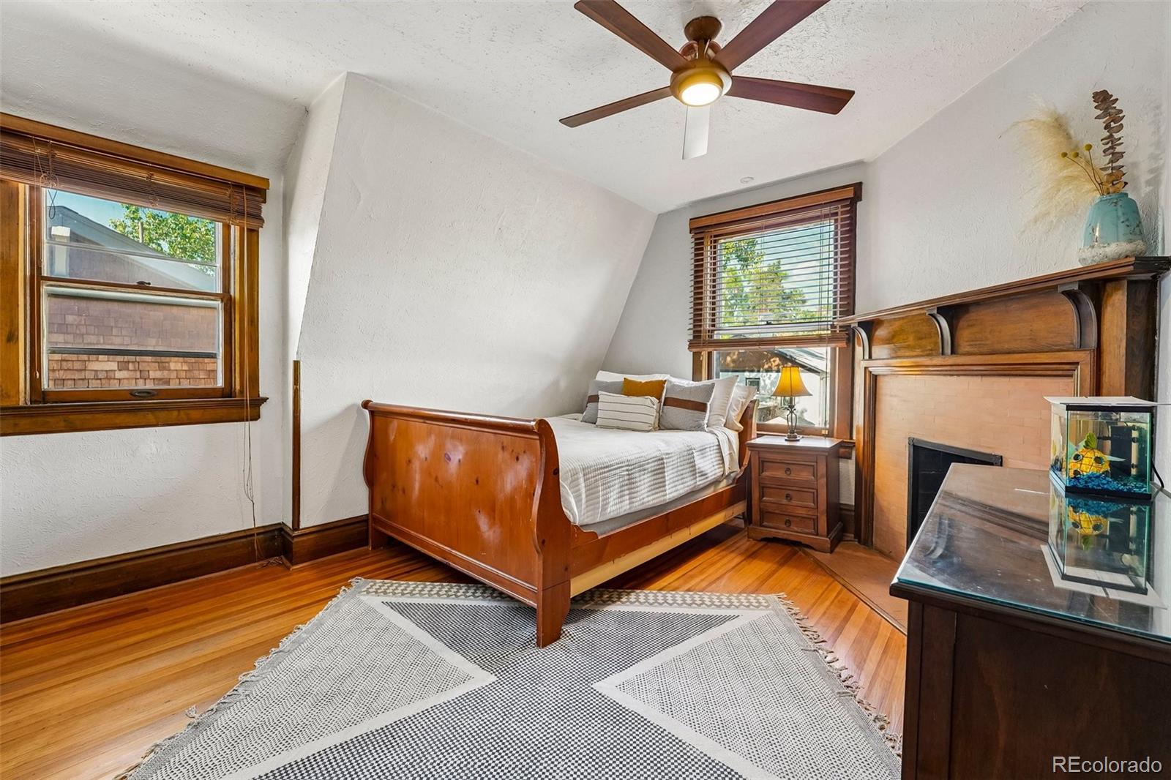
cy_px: 390
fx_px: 455
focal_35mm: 14
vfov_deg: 81.2
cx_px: 586
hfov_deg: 104.3
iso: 400
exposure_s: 1/13
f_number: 8
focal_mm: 14
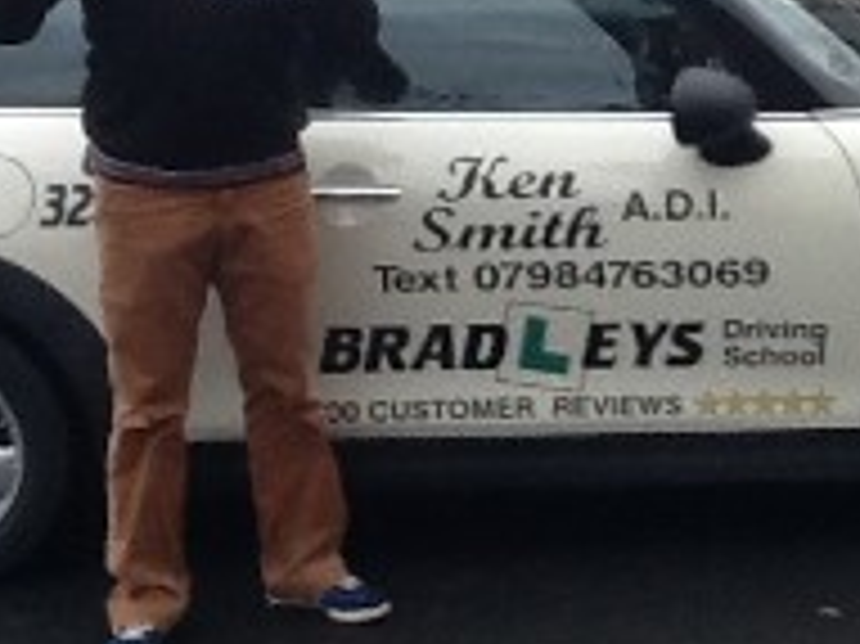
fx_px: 2855
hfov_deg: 17.1
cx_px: 581
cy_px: -43
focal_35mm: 115
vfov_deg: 12.7
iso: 80
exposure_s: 1/30
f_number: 2.4
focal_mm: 2.03
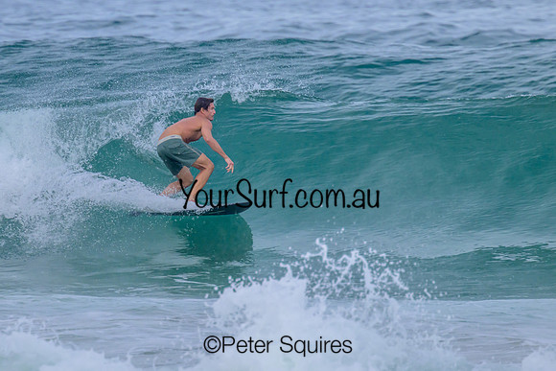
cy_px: 153
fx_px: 16632
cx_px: 210
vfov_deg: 1.3
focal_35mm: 1077
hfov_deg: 1.9
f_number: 11
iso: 1000
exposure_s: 1/2000
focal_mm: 800
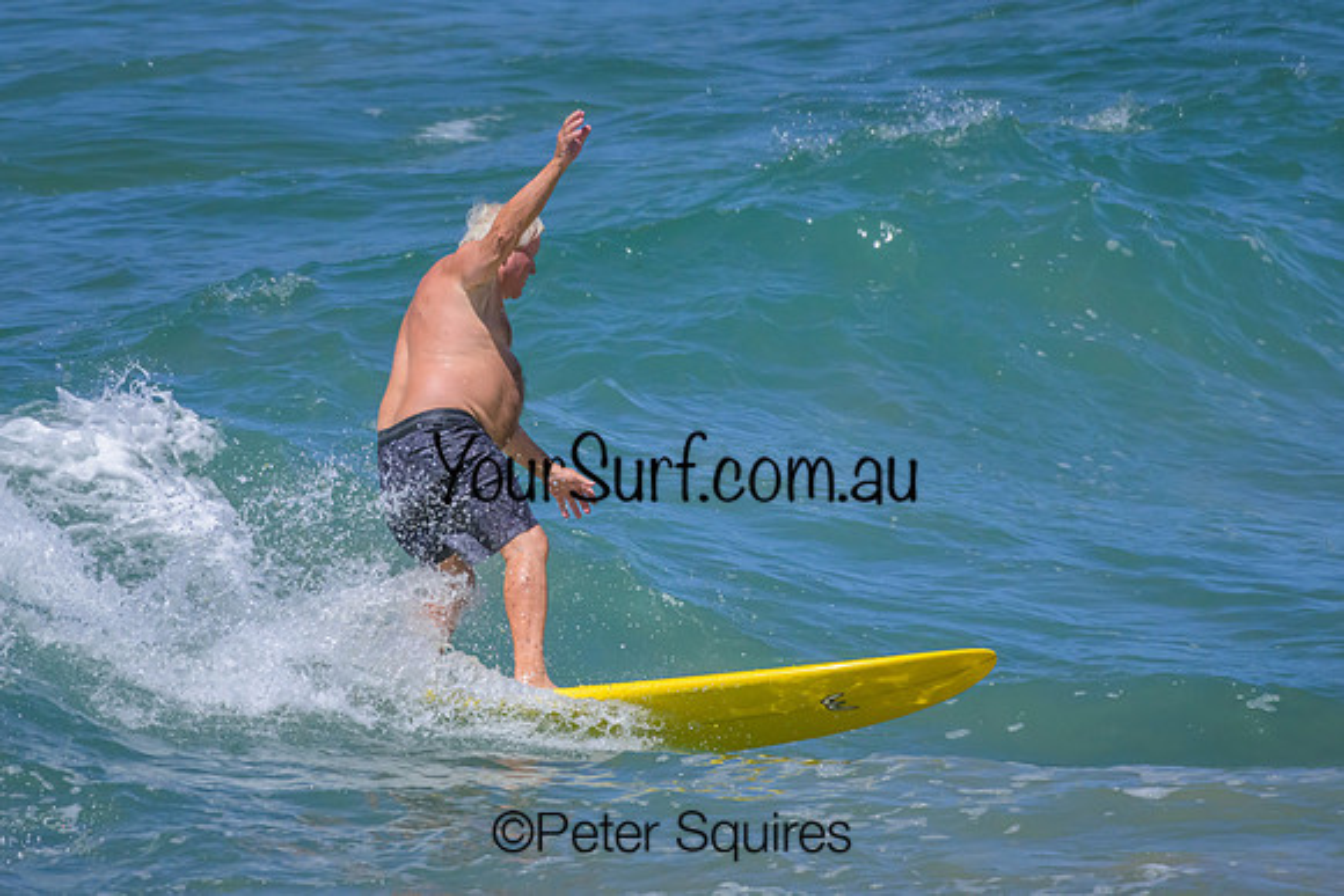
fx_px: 20537
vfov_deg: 2.5
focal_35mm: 550
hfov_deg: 3.7
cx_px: 672
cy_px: 448
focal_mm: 550
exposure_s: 1/2000
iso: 5000
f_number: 11
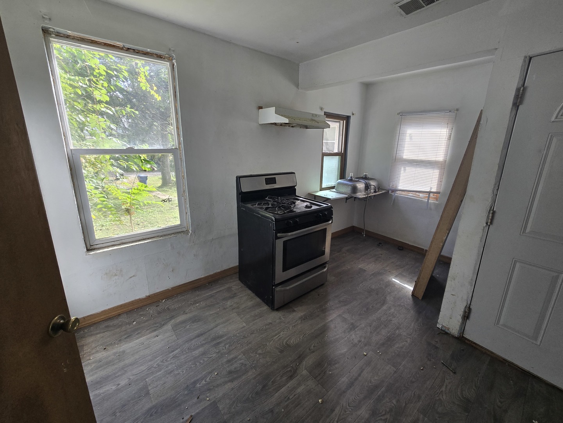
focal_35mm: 13
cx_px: 282
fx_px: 211
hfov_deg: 106.2
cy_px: 212
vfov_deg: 89.9
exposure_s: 1/120
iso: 80
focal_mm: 2.2
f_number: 2.2
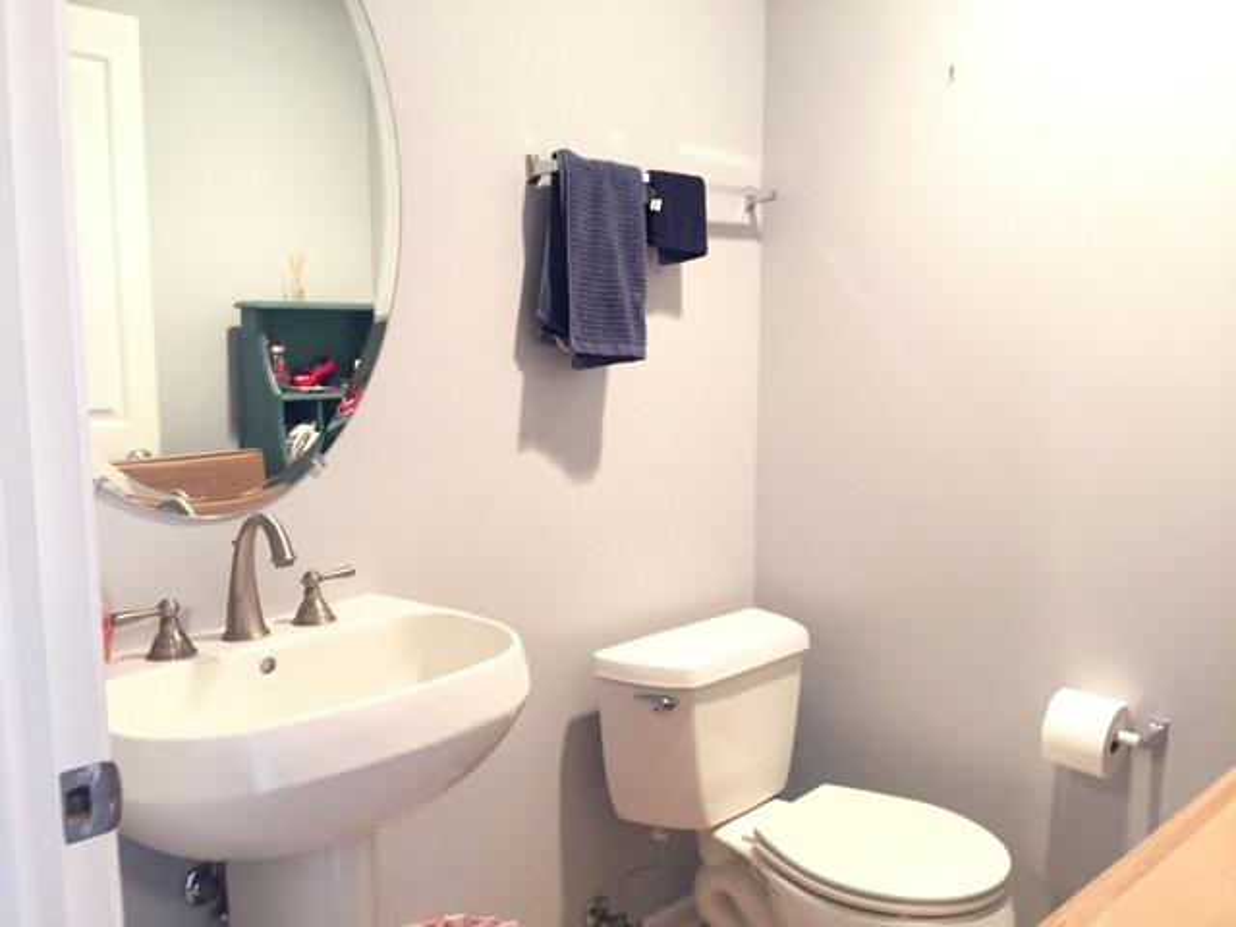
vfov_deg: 48.2
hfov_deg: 61.7
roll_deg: -0.8
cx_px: 618
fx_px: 1035
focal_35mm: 29
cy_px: 464
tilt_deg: -8.3
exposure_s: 1/17
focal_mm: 4.15
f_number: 2.2
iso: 250
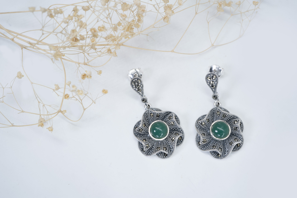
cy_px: 99
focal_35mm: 50
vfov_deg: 27.0
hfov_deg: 39.6
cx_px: 148
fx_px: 412
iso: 200
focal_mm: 50
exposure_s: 1/50
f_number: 10
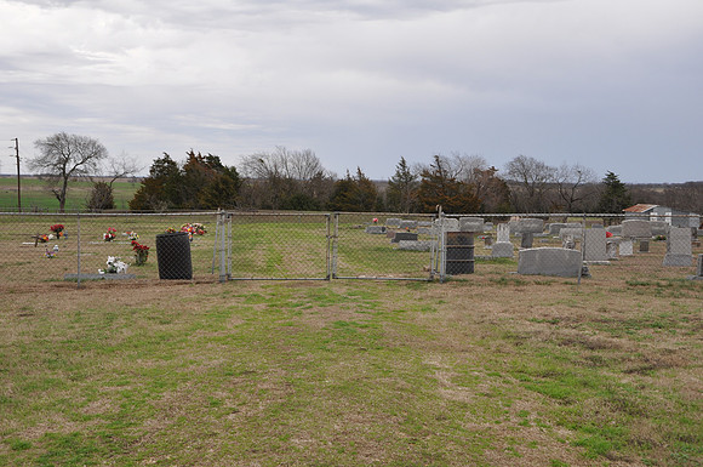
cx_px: 352
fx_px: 819
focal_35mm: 42
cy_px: 234
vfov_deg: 31.8
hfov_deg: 46.5
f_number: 9
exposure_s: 1/80
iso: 200
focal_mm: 28
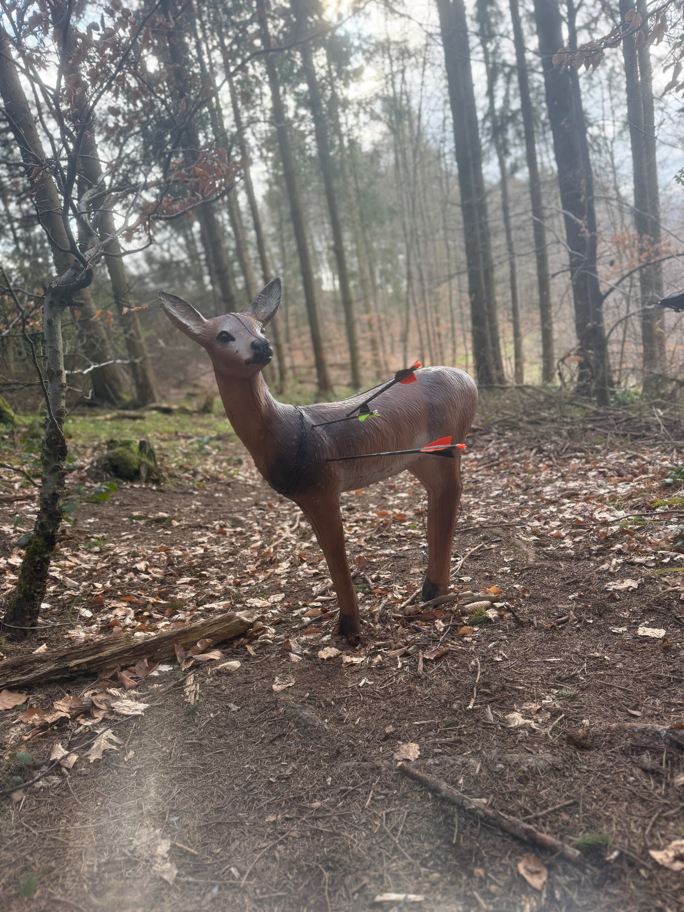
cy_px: 456
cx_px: 342
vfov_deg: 71.6
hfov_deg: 56.8
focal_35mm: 24
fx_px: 632
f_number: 1.8
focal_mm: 6.8
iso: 100
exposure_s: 1/290
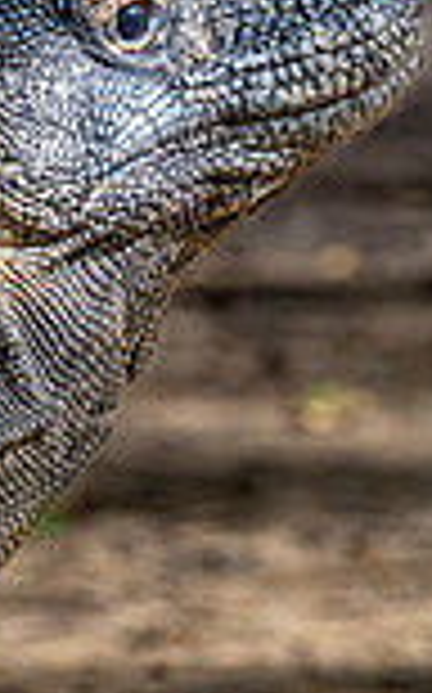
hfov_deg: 0.7
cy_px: 329
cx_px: -127
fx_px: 33537
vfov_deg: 1.2
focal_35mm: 1777
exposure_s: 1/500
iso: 720
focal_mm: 400
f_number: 8
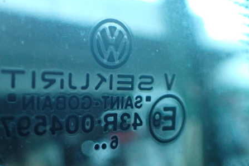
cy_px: 105
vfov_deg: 31.7
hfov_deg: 46.1
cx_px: 95
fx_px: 290
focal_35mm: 42
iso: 1000
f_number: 2.3
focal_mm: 5.4
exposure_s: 1/30
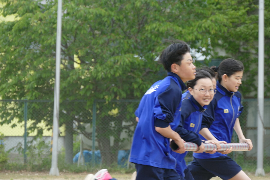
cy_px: 90
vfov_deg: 6.0
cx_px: 135
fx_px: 1725
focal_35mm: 230
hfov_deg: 9.0
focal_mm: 84.07
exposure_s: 1/500
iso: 160
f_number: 4
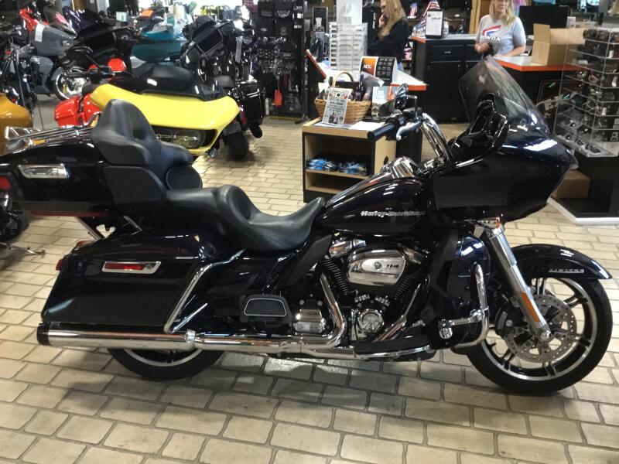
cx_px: 310
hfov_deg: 58.4
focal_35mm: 31
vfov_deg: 45.4
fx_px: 554
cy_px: 232
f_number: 2.4
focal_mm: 3.3
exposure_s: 1/30
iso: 250
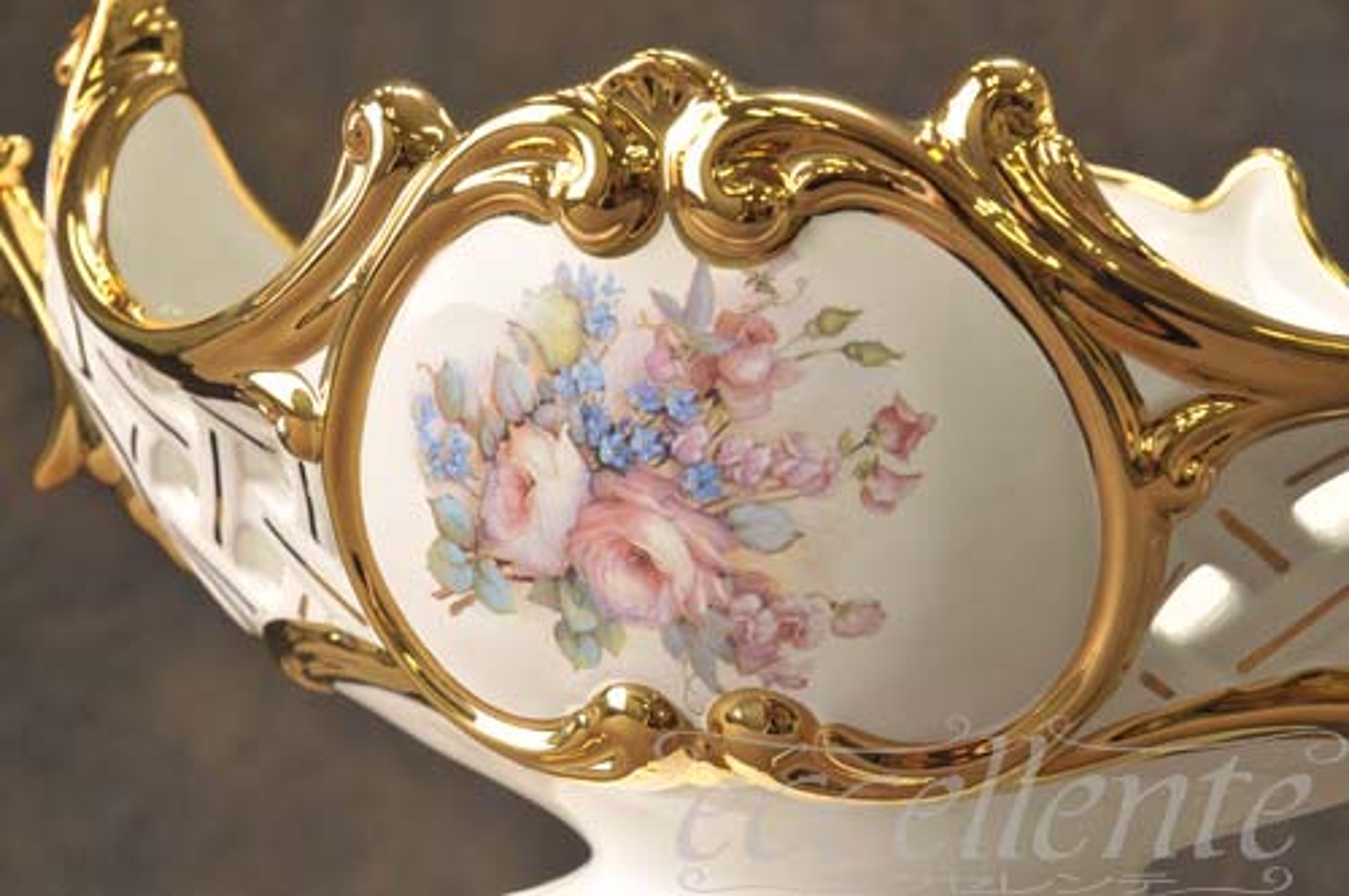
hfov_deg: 19.5
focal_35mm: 105
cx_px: 674
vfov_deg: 13.0
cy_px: 448
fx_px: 3929
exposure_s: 1/100
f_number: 11
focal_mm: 70
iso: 640
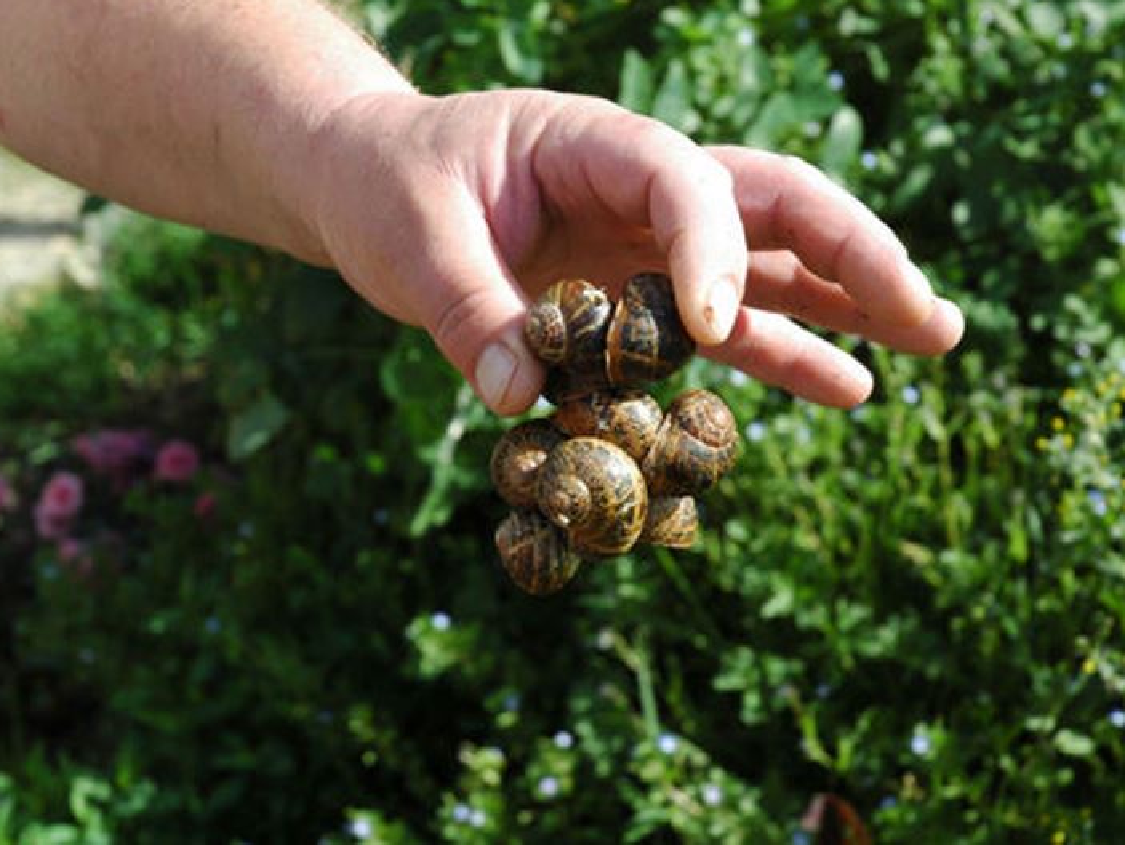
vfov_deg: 18.0
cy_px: 420
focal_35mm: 82
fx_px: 2666
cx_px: 589
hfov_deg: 23.8
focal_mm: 50
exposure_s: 1/400
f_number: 8
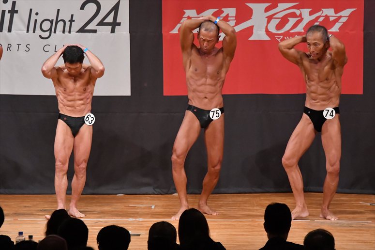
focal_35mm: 270
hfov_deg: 7.6
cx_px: 188
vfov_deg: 5.1
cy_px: 125
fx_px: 2811
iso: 7200
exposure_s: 1/400
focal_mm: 180
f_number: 5.6
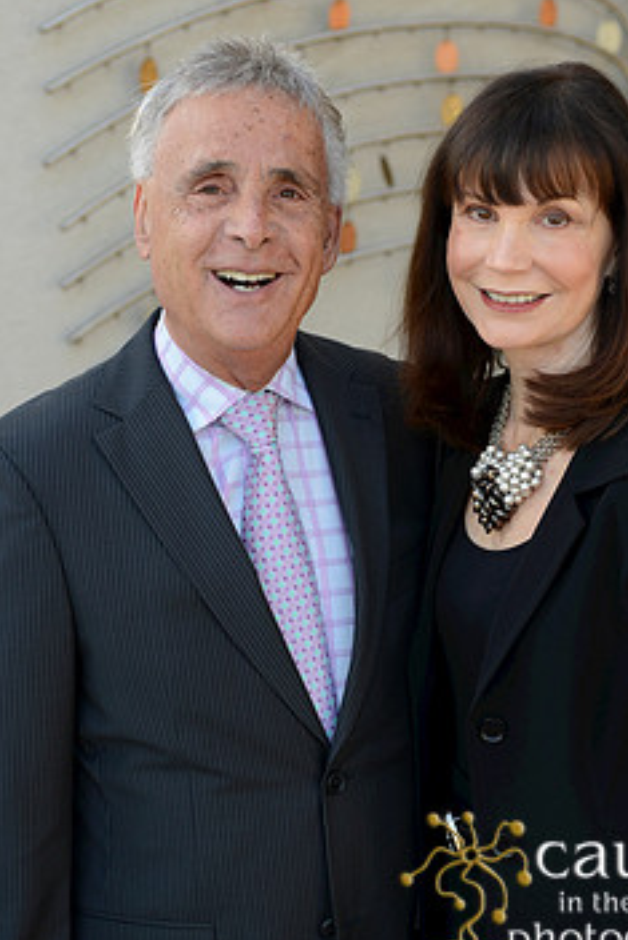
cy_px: 379
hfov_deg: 16.5
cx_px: 377
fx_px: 2170
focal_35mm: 83
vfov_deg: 24.4
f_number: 5
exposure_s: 1/160
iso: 200
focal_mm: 65
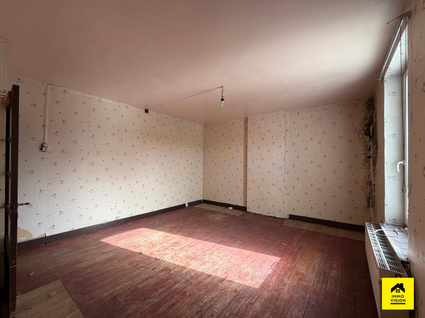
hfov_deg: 102.1
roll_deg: -1.0
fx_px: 172
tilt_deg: +0.4
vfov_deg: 85.7
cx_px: 212
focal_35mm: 14
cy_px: 159
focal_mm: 2.22
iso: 64
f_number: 2.2
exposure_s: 1/121
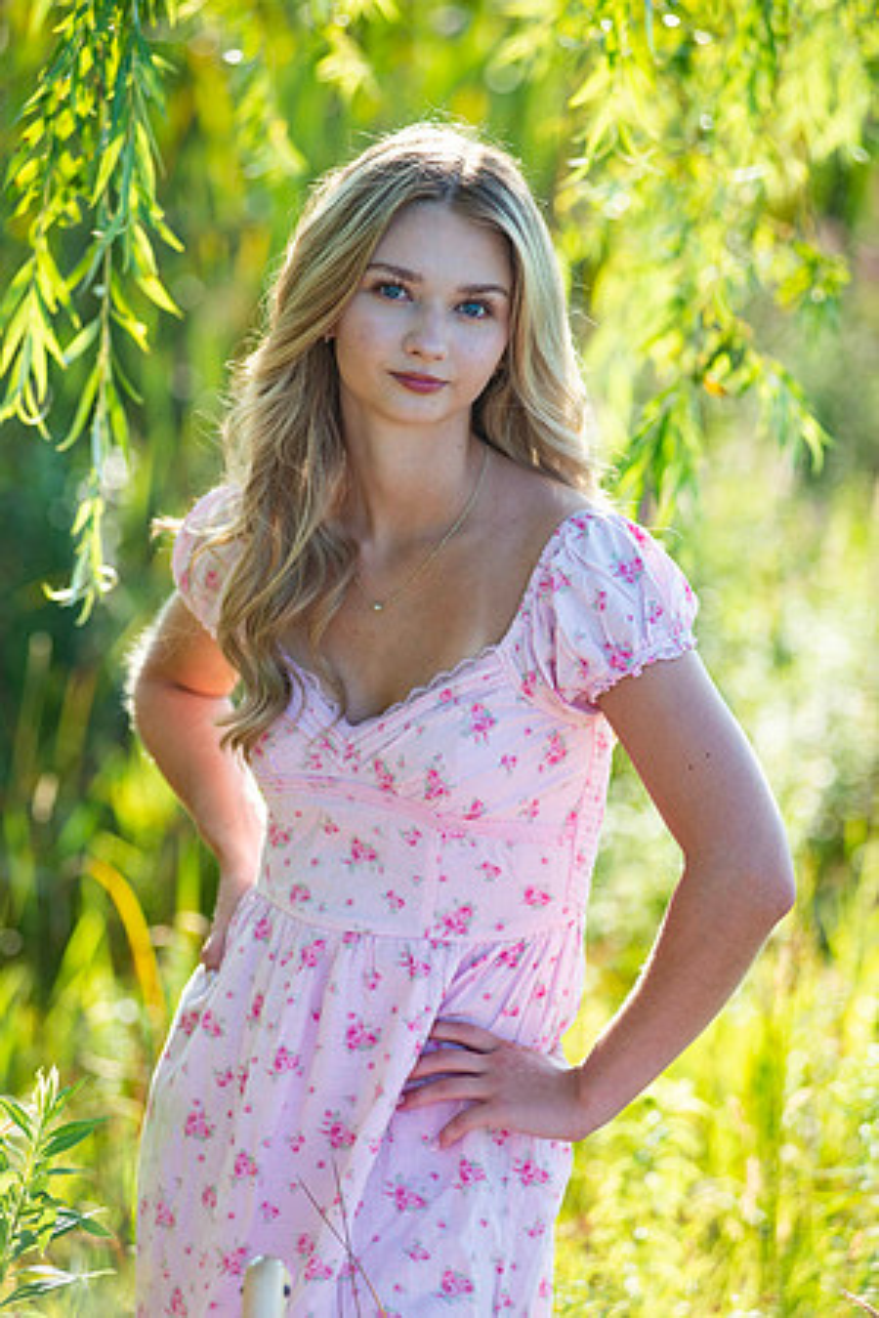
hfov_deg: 9.5
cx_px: 440
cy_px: 659
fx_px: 5310
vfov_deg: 14.2
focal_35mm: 145
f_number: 4
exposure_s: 1/800
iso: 160
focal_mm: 145
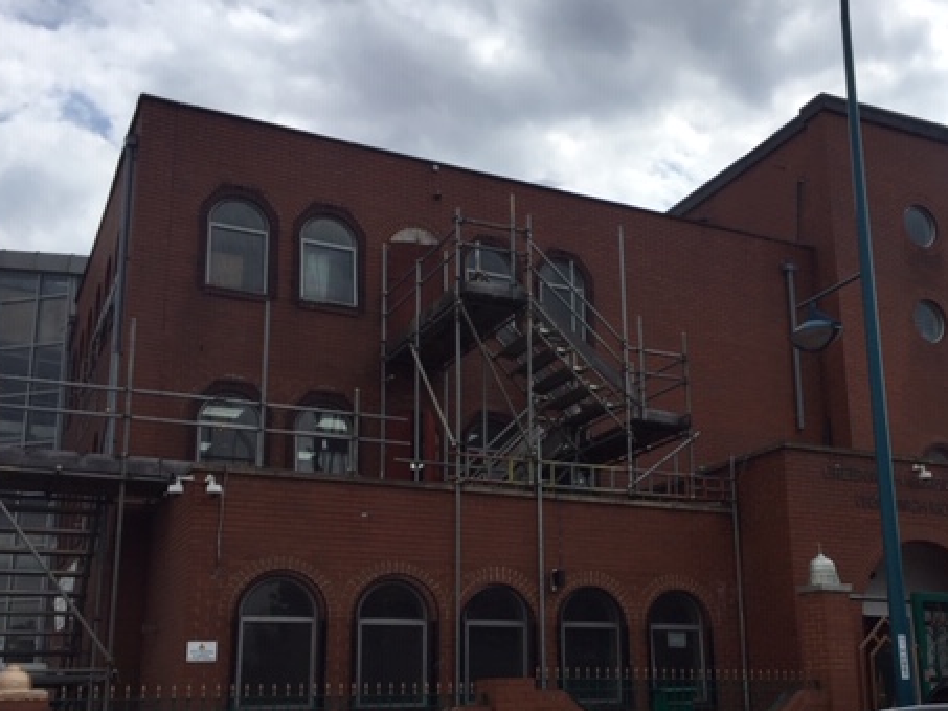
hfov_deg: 45.5
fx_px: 1123
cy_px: 418
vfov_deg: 35.1
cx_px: 575
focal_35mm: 41
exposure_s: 1/3300
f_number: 2.2
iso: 32
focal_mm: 4.15
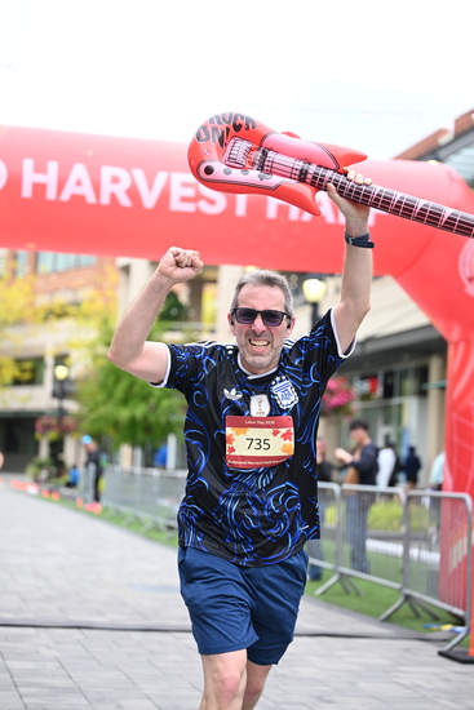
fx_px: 1382
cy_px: 355
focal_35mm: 70
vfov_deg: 28.8
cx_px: 237
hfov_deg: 19.5
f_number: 2.8
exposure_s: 1/1600
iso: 640
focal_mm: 70
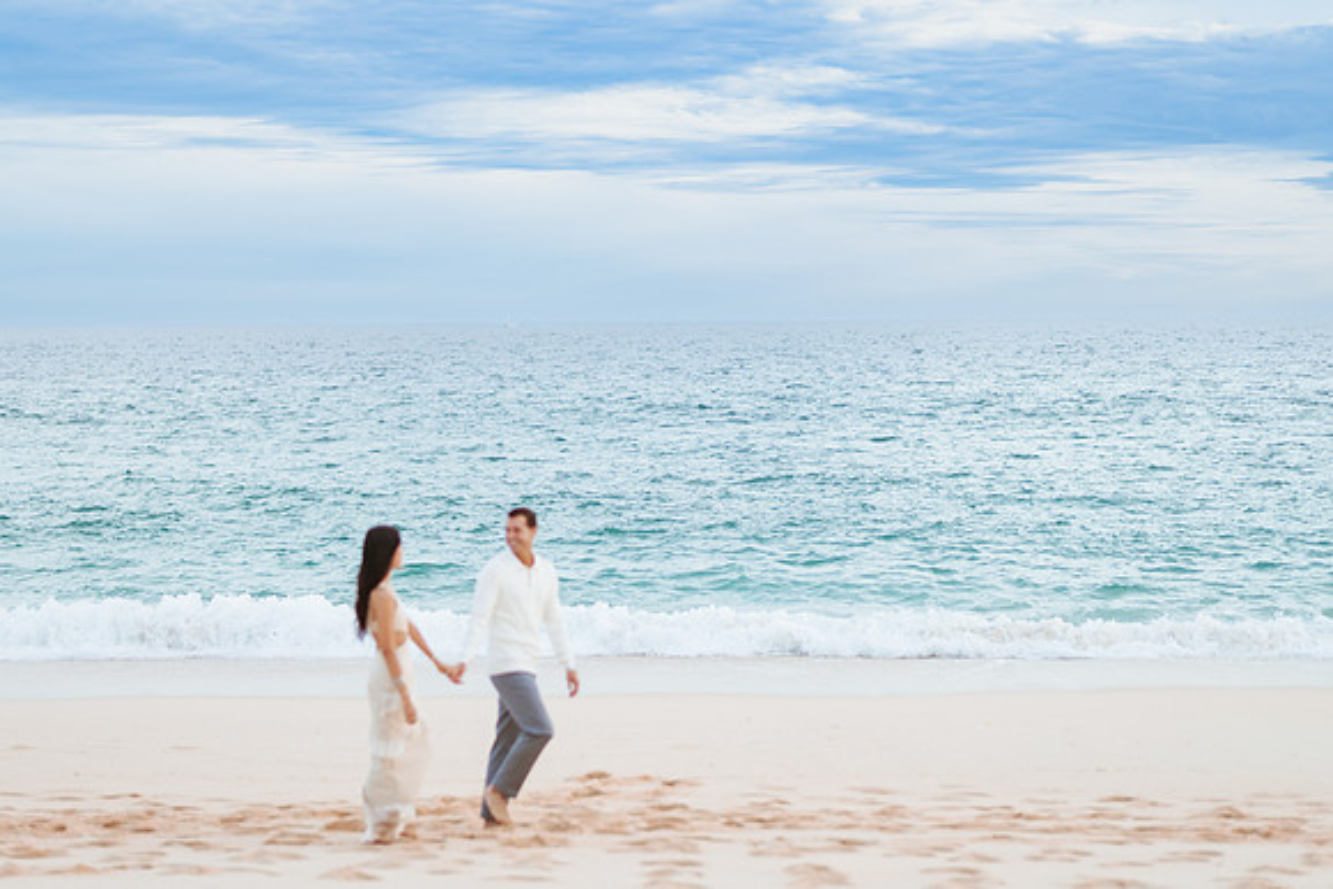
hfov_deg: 32.5
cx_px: 638
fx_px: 2285
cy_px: 436
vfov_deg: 22.0
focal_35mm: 62
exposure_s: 1/6400
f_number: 1.4
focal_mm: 58
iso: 250
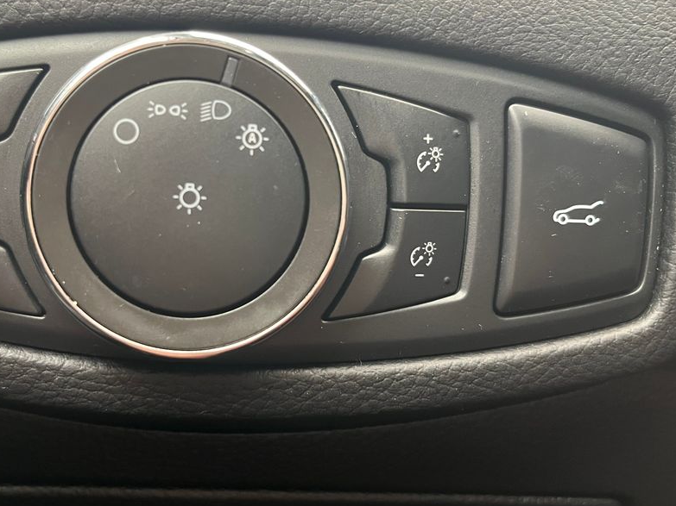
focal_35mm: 34
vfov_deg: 41.8
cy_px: 242
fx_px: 664
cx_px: 280
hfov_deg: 53.7
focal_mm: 5.1
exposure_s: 1/37
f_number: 1.6
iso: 500
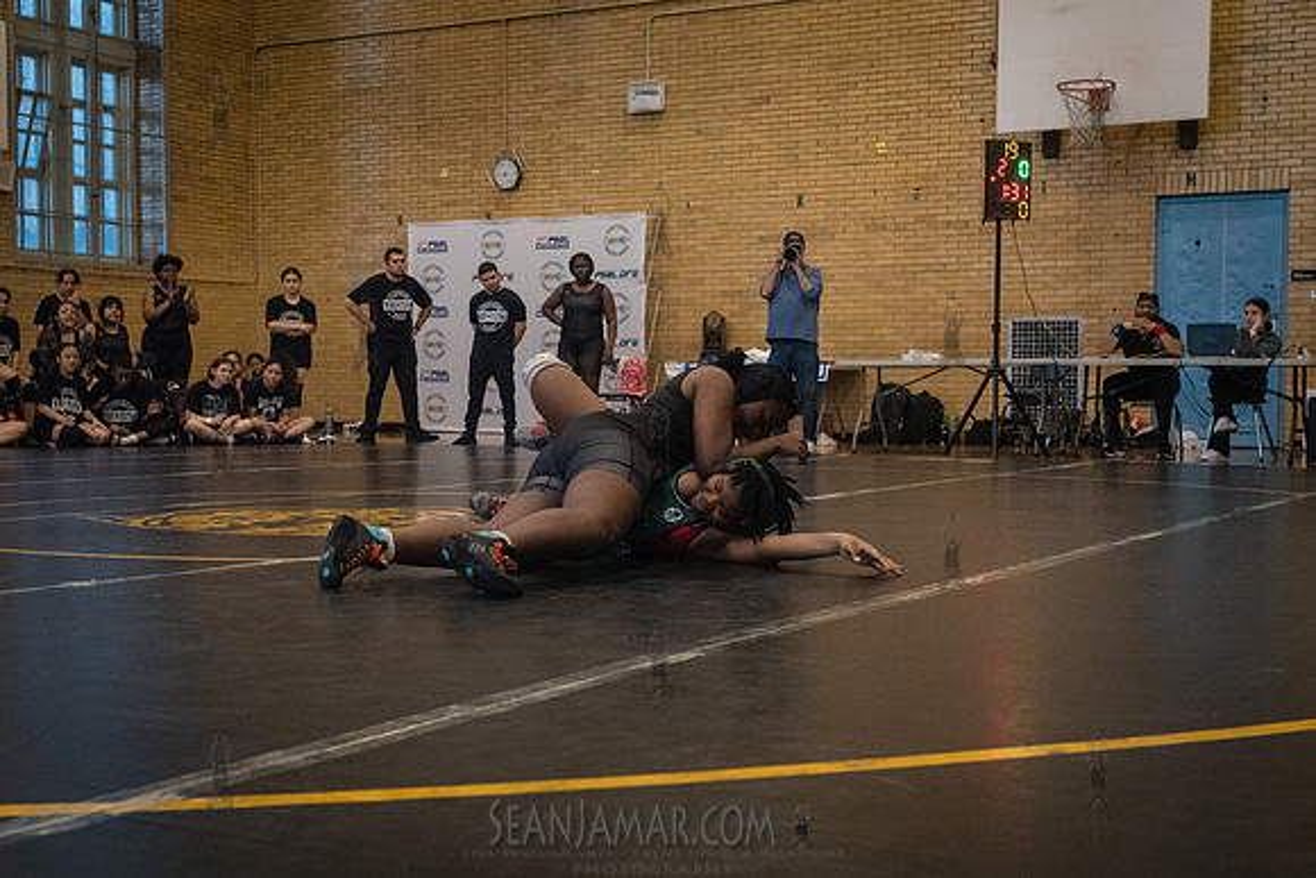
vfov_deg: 28.5
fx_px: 1730
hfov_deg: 41.6
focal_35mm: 47
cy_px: 482
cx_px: 679
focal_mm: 35
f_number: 4
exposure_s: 1/400
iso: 6400
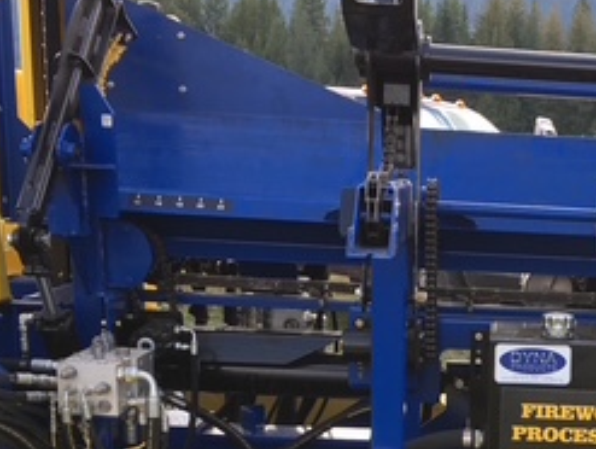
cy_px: 505
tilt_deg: -12.8
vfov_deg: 18.8
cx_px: 610
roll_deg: -4.6
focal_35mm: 75
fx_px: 1293
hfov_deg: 24.6
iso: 25
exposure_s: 1/183
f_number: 2.2
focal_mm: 4.15
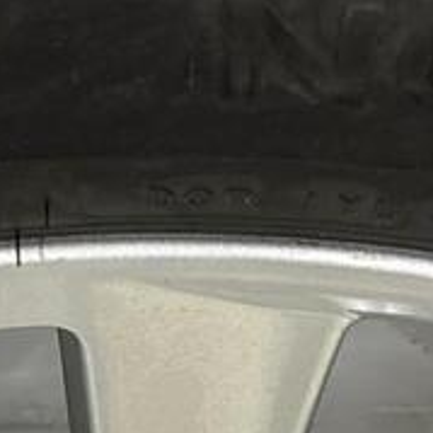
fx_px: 2618
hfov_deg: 9.5
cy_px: 394
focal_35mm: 185
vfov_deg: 9.4
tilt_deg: -68.2
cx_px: 242
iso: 160
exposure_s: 1/50
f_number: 1.6
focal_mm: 5.96
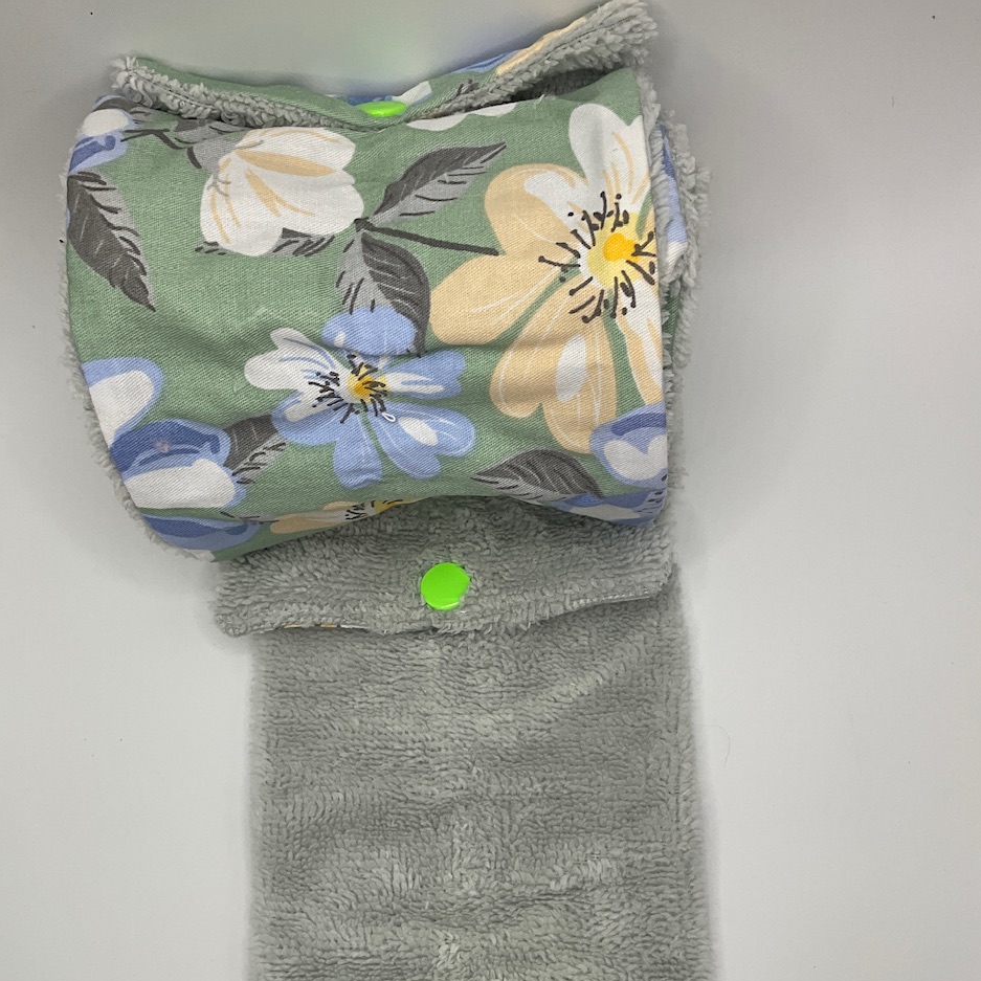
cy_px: 602
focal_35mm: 35
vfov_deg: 46.9
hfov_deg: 47.2
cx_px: 485
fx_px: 1122
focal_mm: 3
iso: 25
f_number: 1.8
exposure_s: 1/329
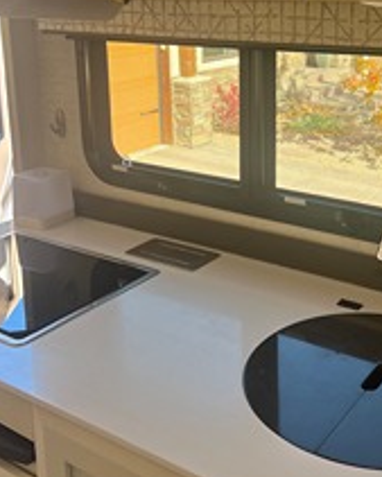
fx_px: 678
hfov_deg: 31.2
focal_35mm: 48
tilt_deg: -13.3
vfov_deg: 38.0
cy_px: 131
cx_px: 262
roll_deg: +0.7
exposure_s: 1/121
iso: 50
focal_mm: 5.7
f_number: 1.5
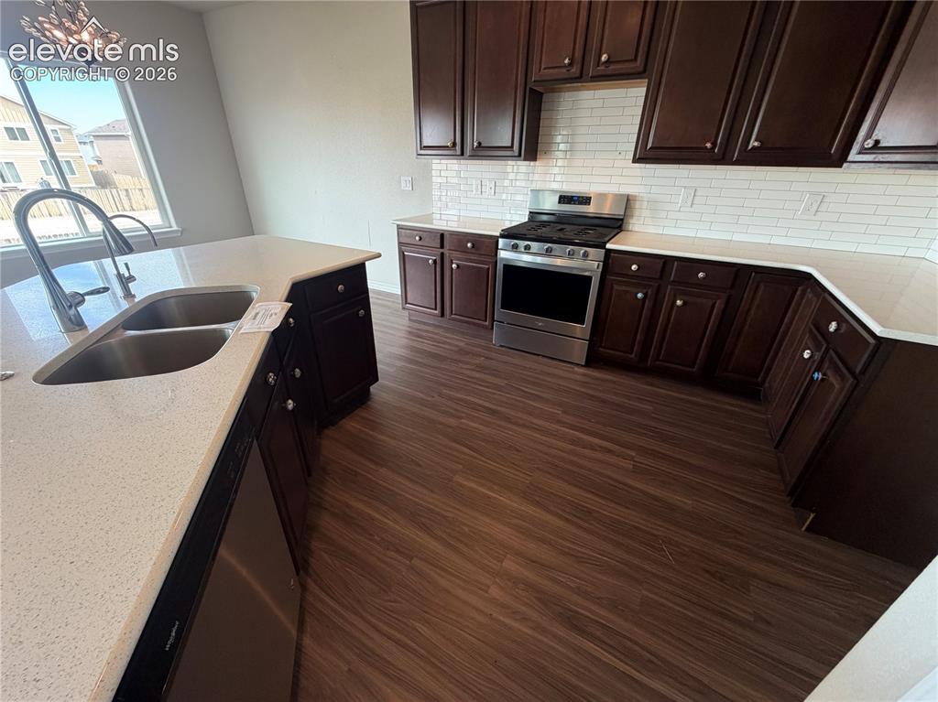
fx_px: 379
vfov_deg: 85.6
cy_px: 351
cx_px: 469
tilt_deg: -26.9
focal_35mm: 14
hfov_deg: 102.1
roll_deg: -1.6
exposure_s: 1/120
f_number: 2.2
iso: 250
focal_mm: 2.22
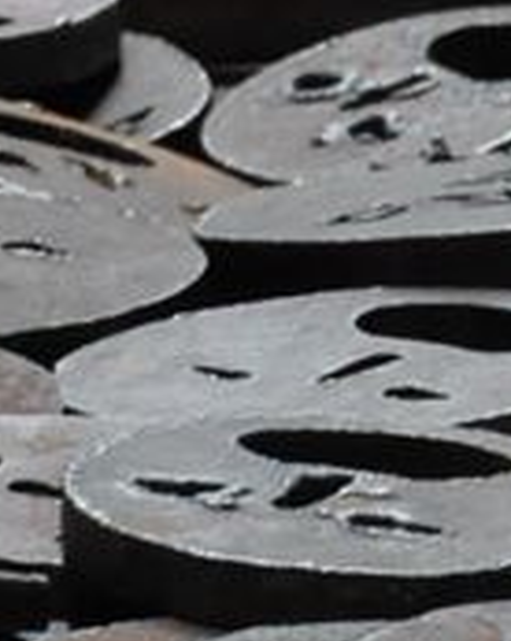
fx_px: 11832
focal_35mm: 625
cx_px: 263
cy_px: 685
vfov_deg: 3.1
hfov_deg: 2.5
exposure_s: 1/6
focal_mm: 75
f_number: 5.3
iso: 1600
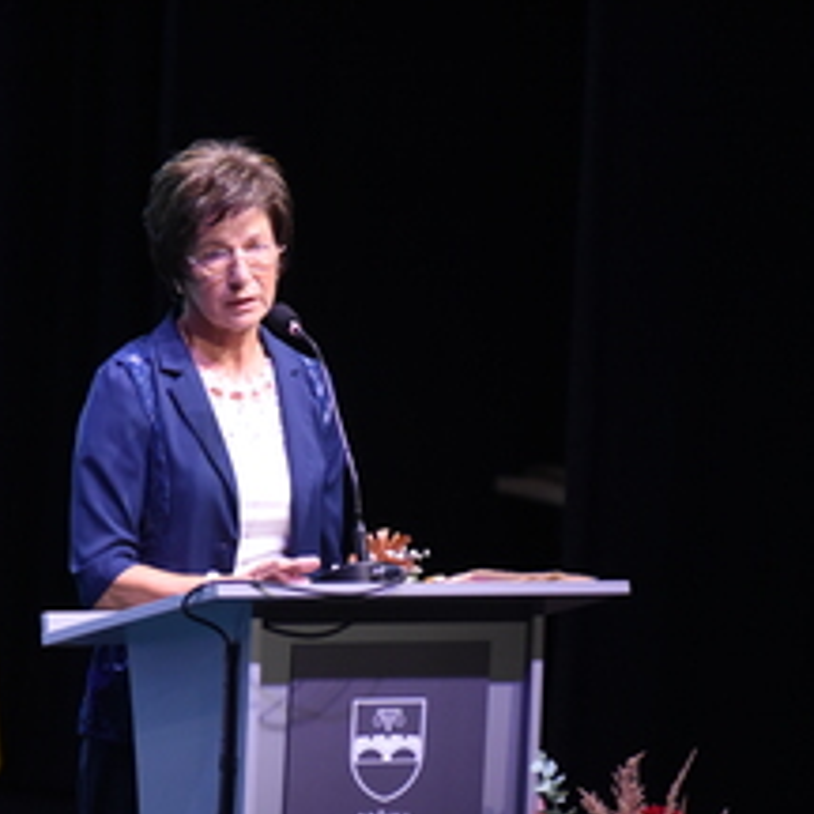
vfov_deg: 4.9
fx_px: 9418
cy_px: 535
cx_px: 249
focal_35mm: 354
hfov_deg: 4.9
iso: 4500
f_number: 2.8
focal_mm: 200
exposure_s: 1/200
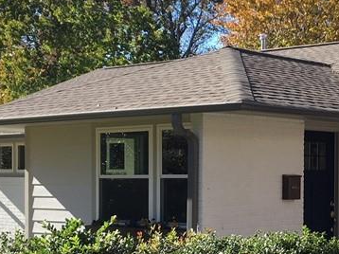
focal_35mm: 83
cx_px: 330
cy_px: 182
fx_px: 812
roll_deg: +0.0
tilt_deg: -0.6
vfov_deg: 17.7
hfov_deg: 22.7
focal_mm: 4.15
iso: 25
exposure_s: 1/478
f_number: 2.2
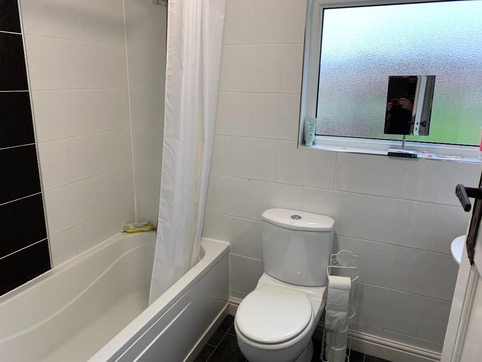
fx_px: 362
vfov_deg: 53.1
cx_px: 241
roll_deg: -0.7
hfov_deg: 67.3
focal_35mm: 26
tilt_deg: -17.0
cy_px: 181
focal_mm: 4.25
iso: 64
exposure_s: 1/121
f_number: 1.8
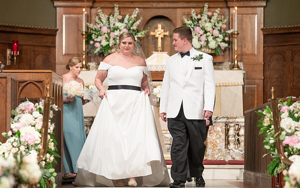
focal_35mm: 156
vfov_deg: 8.4
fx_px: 1276
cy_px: 105
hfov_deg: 13.4
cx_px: 139
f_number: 2.8
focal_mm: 132
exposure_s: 1/160
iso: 2000
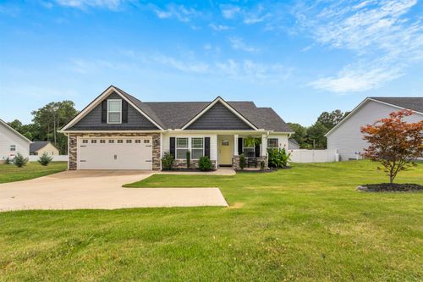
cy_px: 141
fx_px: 194
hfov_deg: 95.0
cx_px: 212
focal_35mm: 16
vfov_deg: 72.0
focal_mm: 16.5
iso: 160
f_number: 9
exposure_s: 1/320
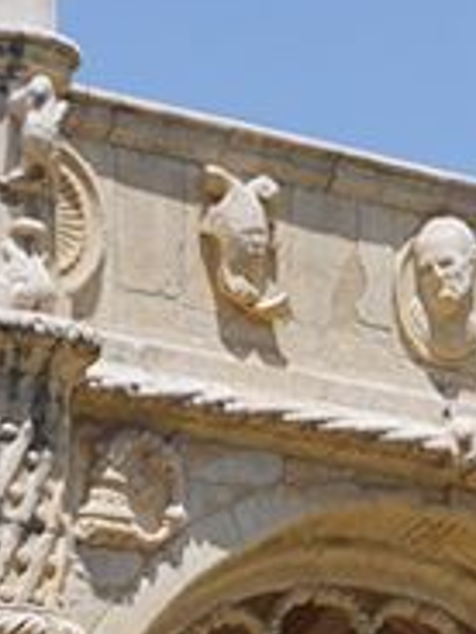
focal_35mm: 251
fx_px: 4602
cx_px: 383
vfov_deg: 7.4
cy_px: 1489
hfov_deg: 5.9
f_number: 16
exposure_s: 1/100
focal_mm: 24
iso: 100
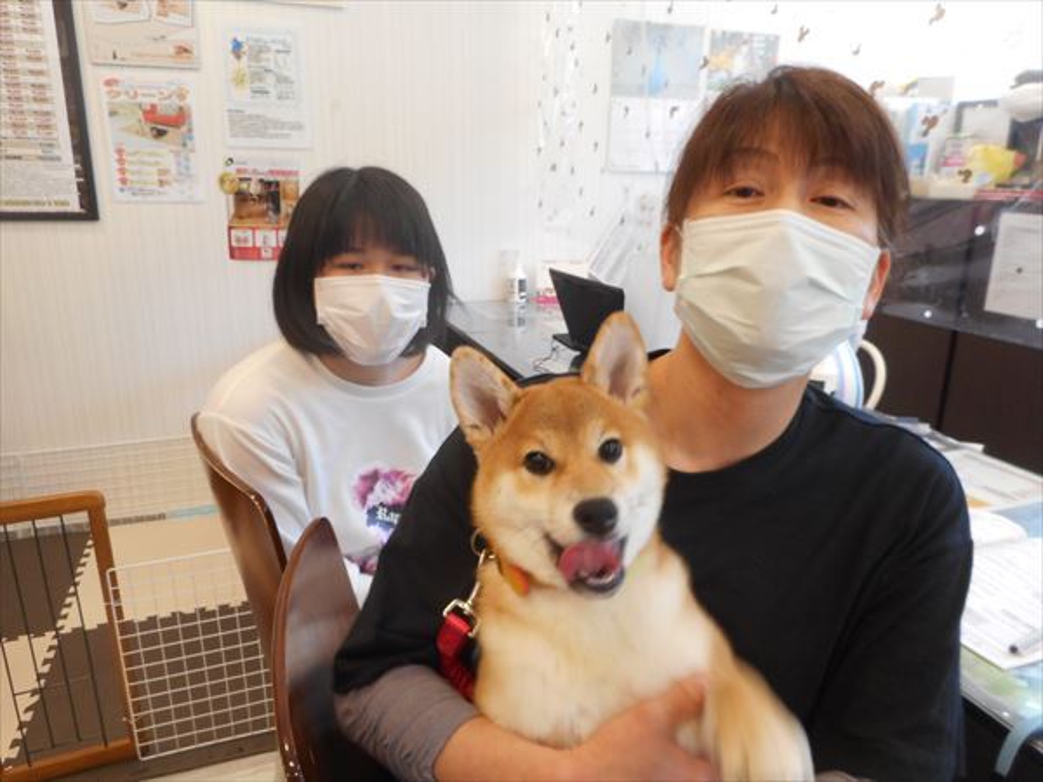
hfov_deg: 69.4
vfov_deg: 54.9
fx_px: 753
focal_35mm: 25
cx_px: 522
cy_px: 391
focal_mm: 4.5
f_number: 3.7
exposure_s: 1/30
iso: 160
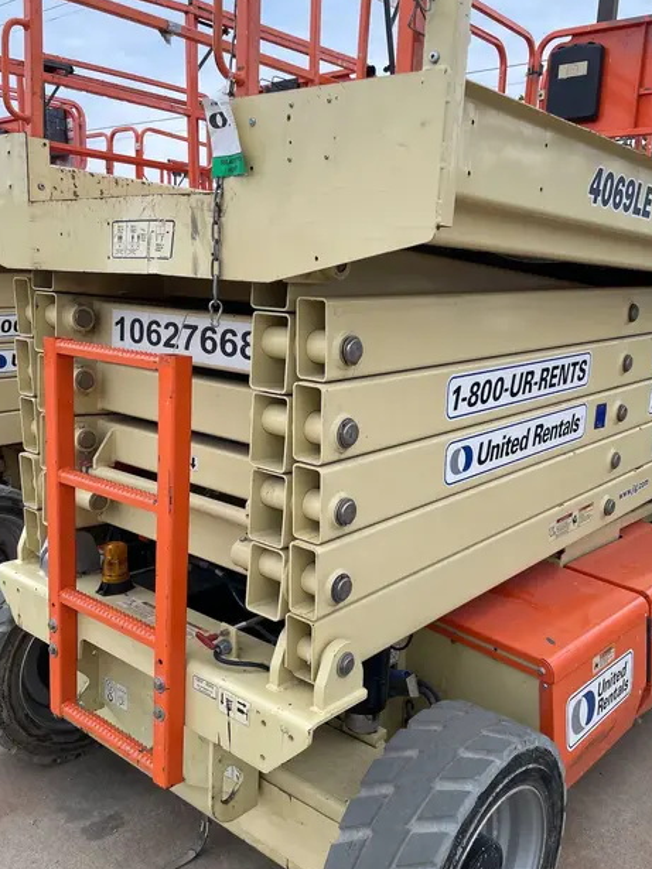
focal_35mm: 31
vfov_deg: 58.3
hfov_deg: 45.4
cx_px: 344
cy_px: 475
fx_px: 779
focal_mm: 4.2
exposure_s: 1/895
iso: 50
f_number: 1.6
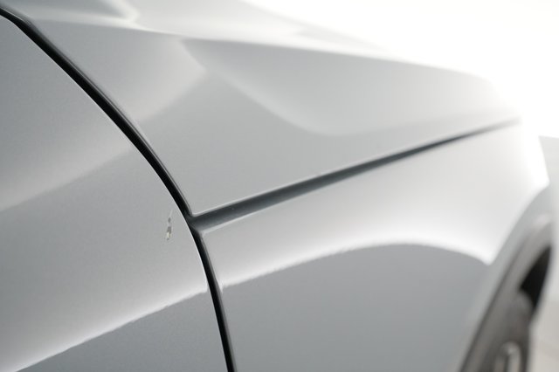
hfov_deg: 65.5
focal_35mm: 28
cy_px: 186
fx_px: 435
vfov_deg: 46.4
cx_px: 280
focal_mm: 28
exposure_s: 1/100
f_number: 4.5
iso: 4000
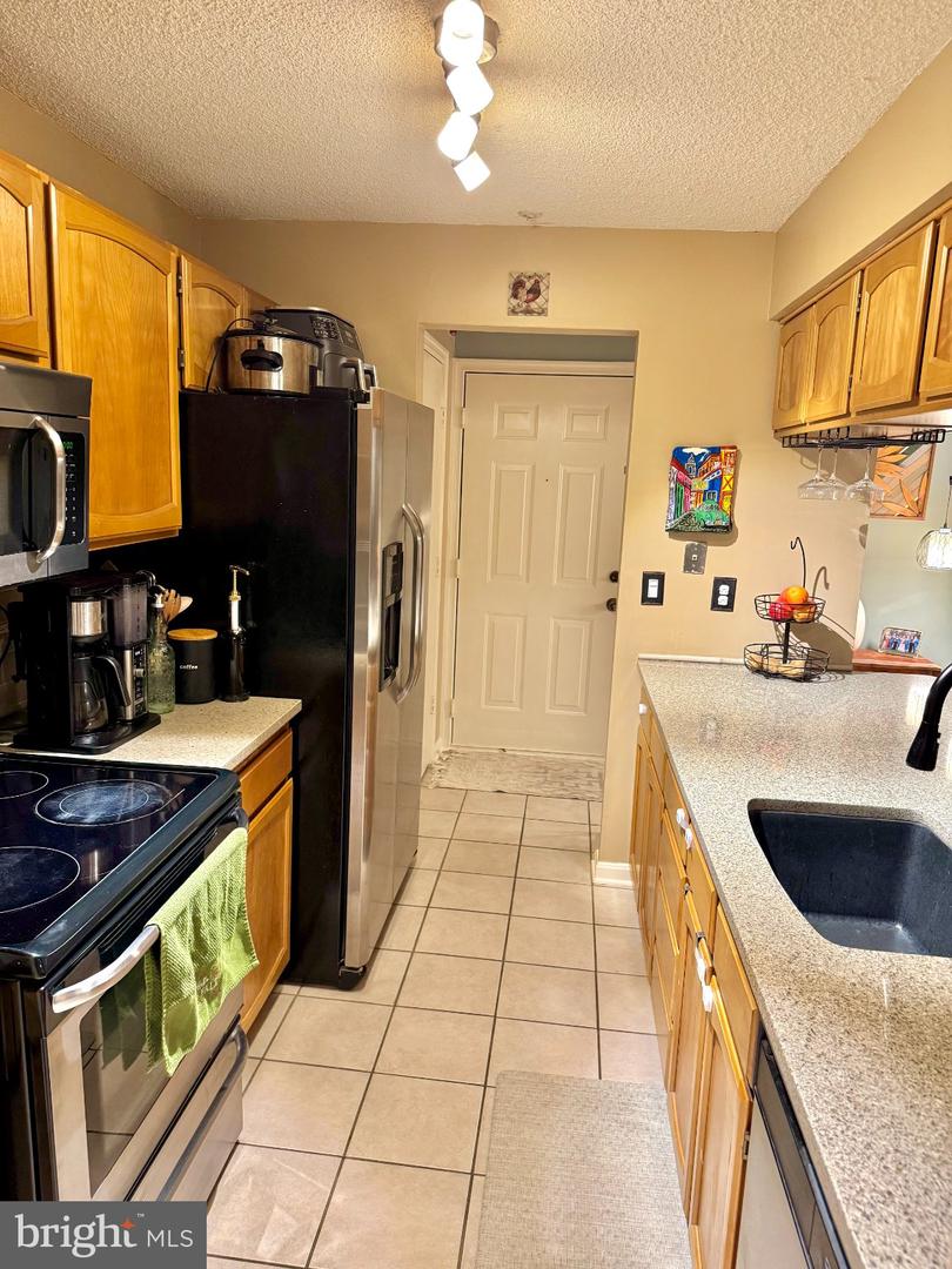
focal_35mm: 24
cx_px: 476
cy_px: 634
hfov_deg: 56.8
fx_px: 880
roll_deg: -2.0
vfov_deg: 71.6
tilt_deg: -10.8
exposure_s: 1/60
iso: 400
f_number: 1.78
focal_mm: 6.76
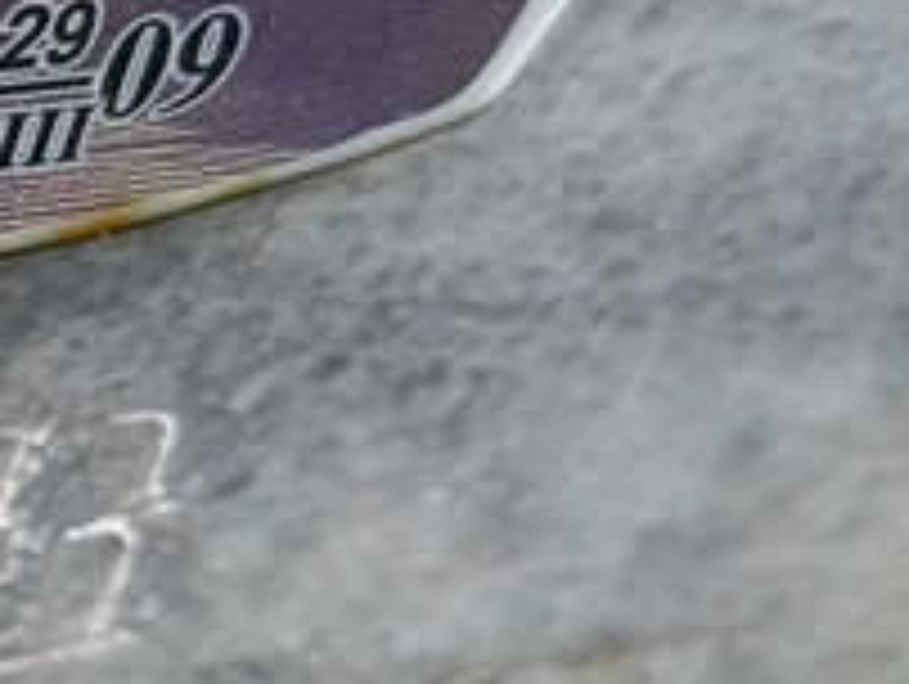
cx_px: -518
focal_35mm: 99
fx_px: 2603
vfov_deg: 15.0
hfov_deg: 17.5
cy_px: 428
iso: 116
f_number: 1.69
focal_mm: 4.76
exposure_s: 1/703
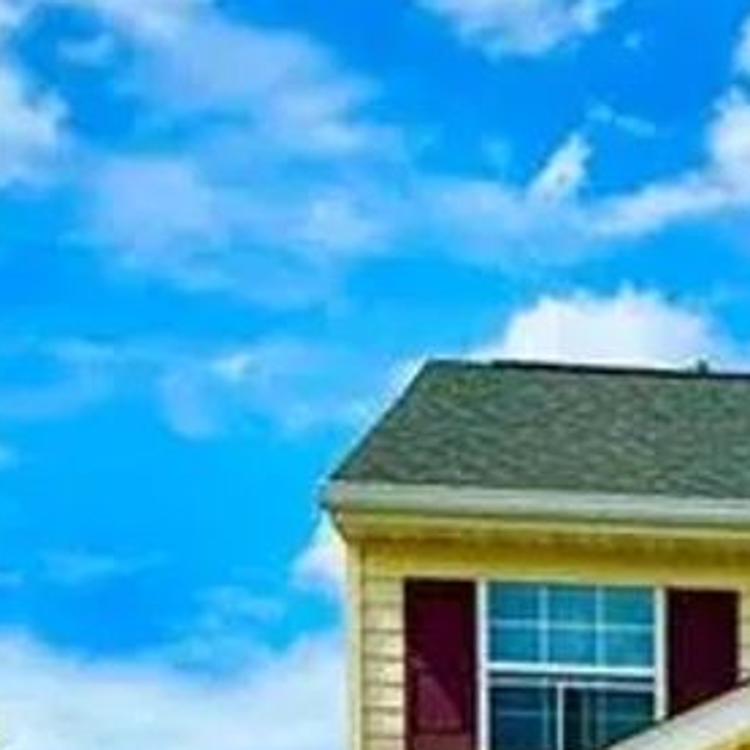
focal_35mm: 122
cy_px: 1585
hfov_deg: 13.4
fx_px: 2991
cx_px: 1153
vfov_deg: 12.3
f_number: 1.8
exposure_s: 1/3322
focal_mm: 3
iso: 25
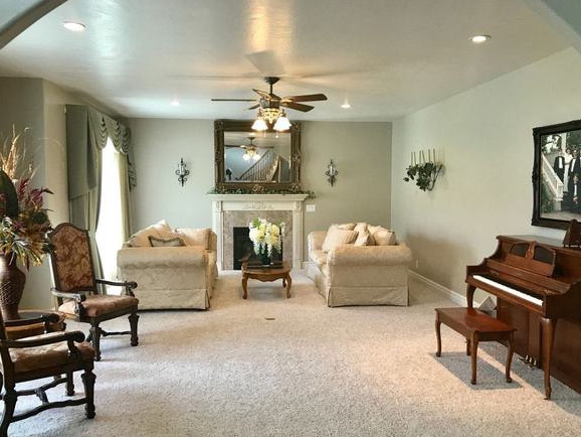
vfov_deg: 45.4
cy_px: 234
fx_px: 521
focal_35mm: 31
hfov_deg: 58.3
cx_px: 299
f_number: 1.8
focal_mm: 3.99
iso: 32
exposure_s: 1/30
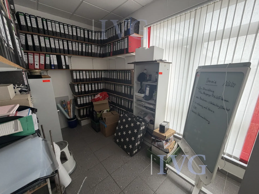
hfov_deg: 102.1
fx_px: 105
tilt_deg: -12.6
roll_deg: +1.1
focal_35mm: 14
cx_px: 130
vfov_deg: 85.7
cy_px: 97
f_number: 2.2
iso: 125
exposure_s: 1/121
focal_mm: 2.22
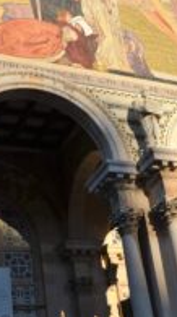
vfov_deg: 32.2
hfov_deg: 18.3
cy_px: 110
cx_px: 133
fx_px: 545
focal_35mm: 65
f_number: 8
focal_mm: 18
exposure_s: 1/250
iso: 100
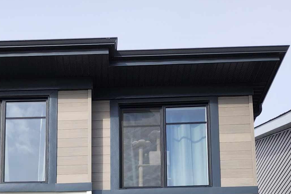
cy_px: 313
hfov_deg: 28.1
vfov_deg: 16.9
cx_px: 78
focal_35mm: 71
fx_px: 574
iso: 25
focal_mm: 5.54
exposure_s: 1/1245
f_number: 1.8
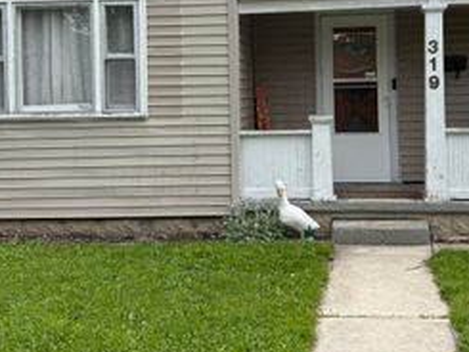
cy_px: 97
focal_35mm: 53
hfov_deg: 36.1
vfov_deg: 27.2
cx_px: 276
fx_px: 718
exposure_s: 1/1751
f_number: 1.6
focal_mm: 5.96
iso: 64
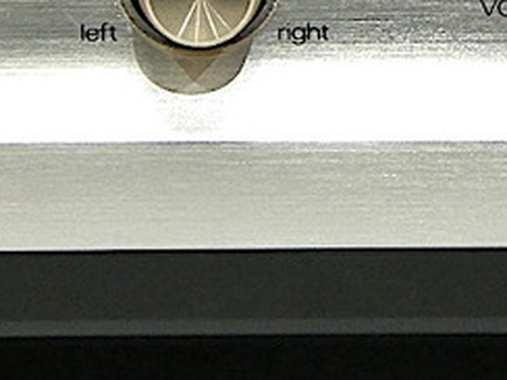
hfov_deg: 7.2
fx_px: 4028
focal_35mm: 275
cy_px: -216
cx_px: 187
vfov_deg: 5.4
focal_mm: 12.5
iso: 400
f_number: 6.3
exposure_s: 1/8
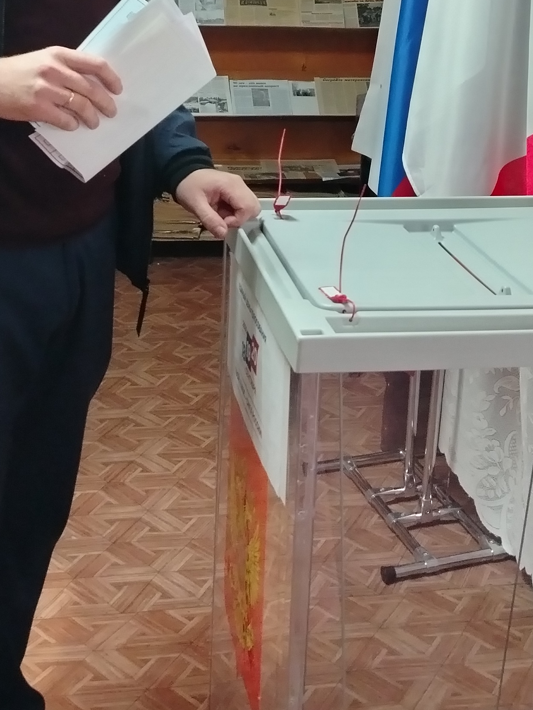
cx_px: 286
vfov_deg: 32.2
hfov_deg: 25.2
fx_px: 1191
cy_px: 132
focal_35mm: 58
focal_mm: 5.25
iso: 2484
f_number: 1.75
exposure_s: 1/100
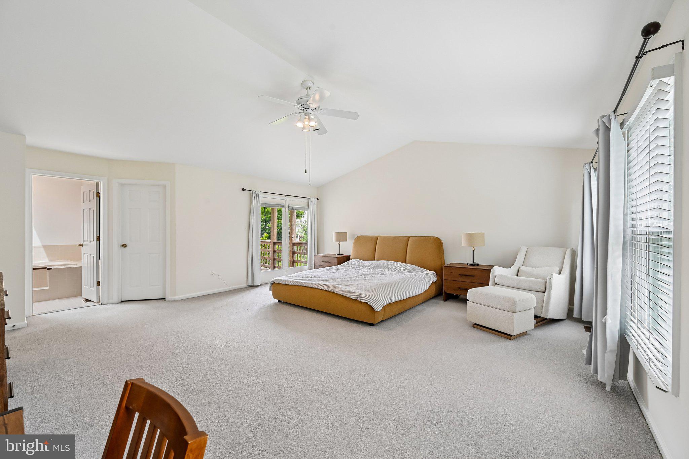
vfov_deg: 81.2
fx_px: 268
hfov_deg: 104.3
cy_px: 230
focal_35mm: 14
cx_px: 344
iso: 200
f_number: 8
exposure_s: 1/15
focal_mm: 14
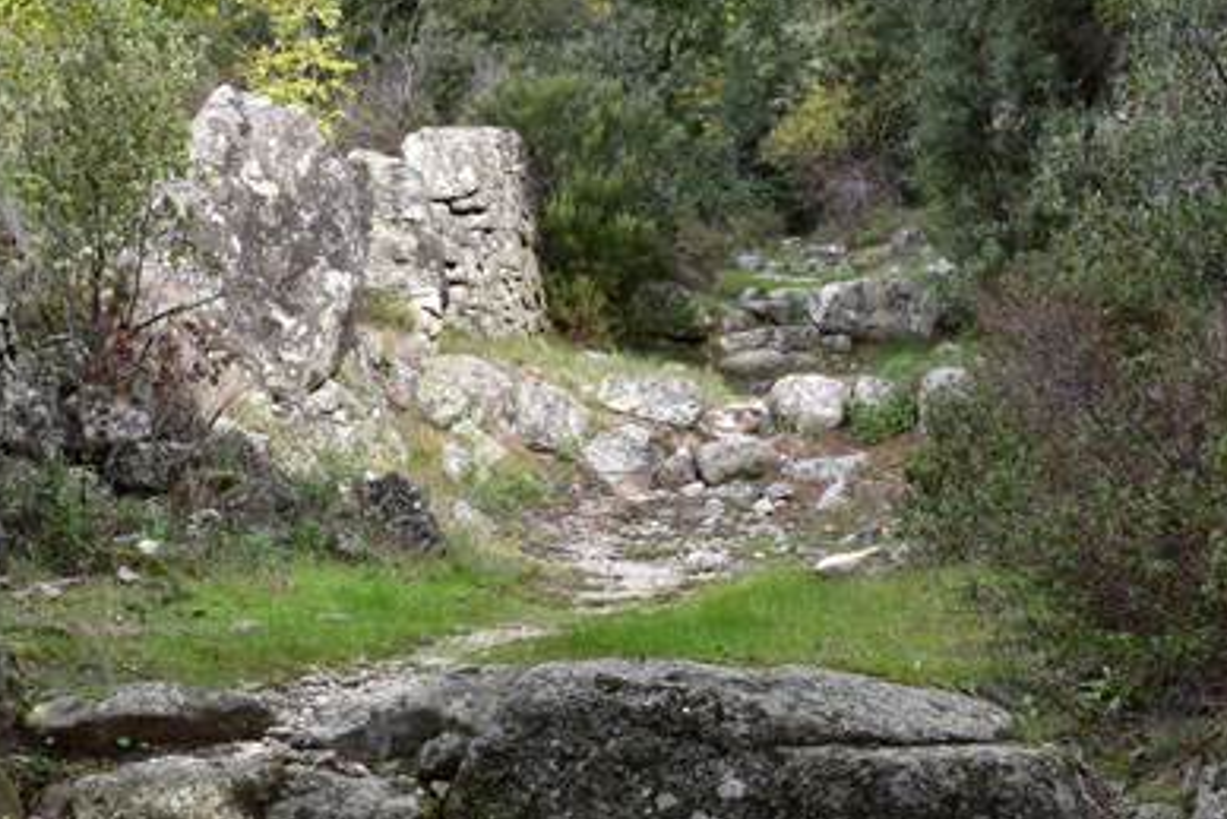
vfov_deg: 16.1
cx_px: 686
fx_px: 2898
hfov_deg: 23.9
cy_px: 425
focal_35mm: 85
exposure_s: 1/160
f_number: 9
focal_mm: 22
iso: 400
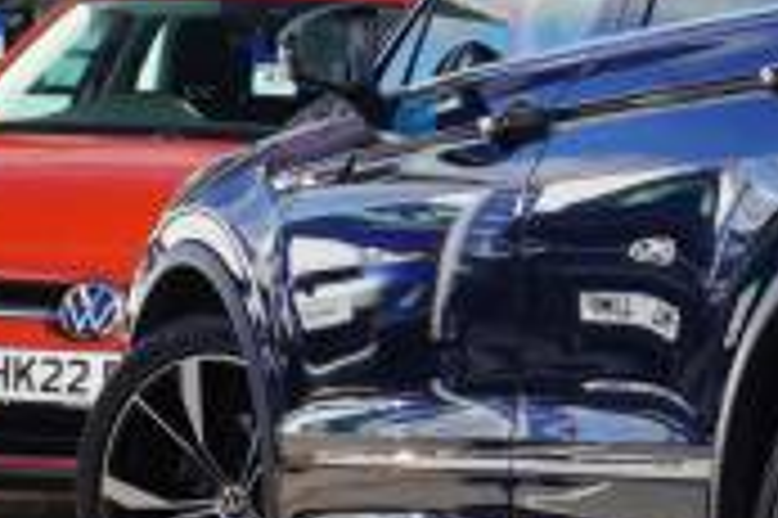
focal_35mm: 205
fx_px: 4423
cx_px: 1156
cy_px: 176
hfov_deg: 9.8
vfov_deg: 6.7
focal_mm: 37
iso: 100
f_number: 8
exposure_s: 1/80
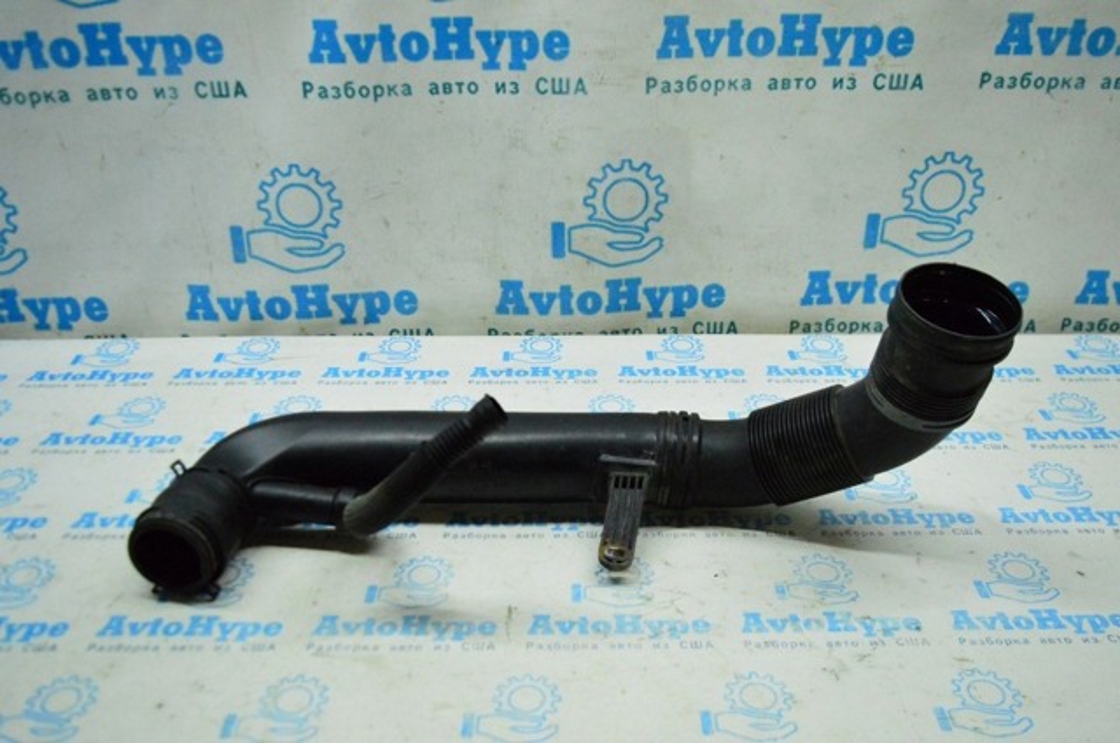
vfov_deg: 39.9
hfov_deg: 57.3
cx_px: 560
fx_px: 1025
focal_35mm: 33
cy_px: 372
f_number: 4
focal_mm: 22
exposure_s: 1/1000
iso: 6400
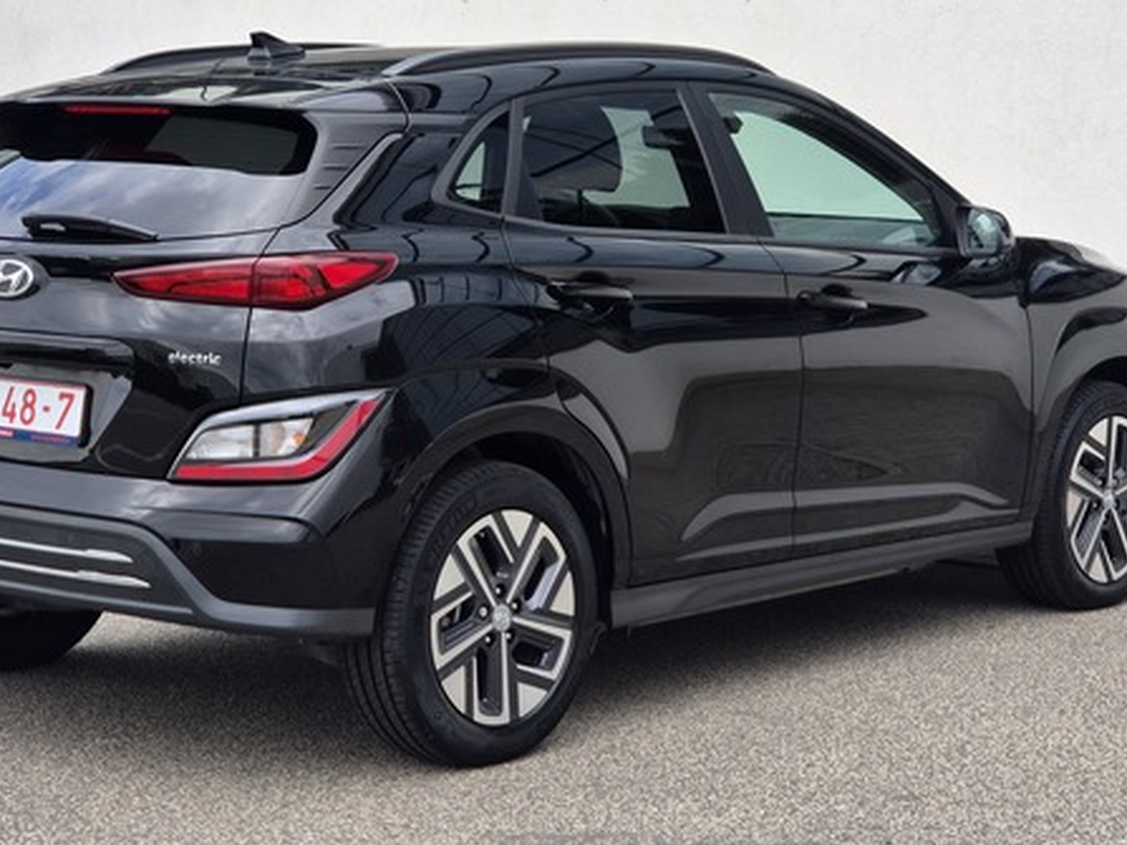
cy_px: 275
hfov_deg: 20.0
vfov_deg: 15.1
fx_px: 3190
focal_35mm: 98
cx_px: 528
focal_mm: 7
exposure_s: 1/342
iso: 25
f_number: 2.4
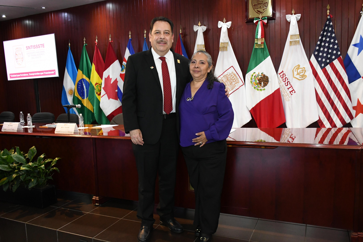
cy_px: 121
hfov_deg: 61.9
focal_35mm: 30
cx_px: 182
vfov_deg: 43.6
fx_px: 302
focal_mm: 20
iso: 4000
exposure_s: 1/100
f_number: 5
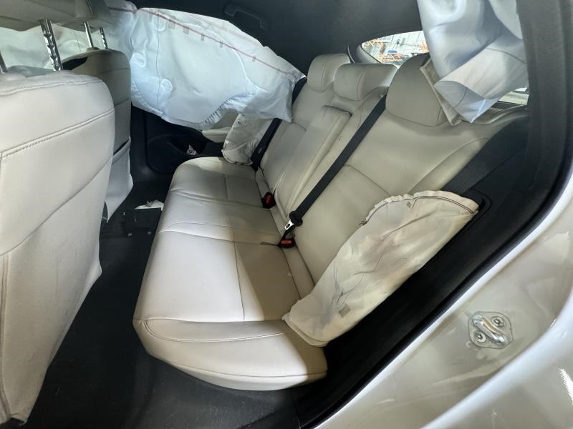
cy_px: 214
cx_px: 286
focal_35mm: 14
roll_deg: -9.1
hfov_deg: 102.1
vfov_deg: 85.7
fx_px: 232
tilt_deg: -35.3
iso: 800
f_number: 2.2
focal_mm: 2.22
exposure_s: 1/60
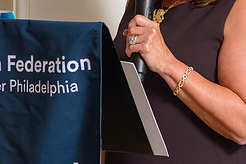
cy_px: 10
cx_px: 164
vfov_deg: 4.3
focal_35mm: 317
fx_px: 2166
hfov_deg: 6.5
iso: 1000
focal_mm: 120
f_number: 5.6
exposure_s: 1/125
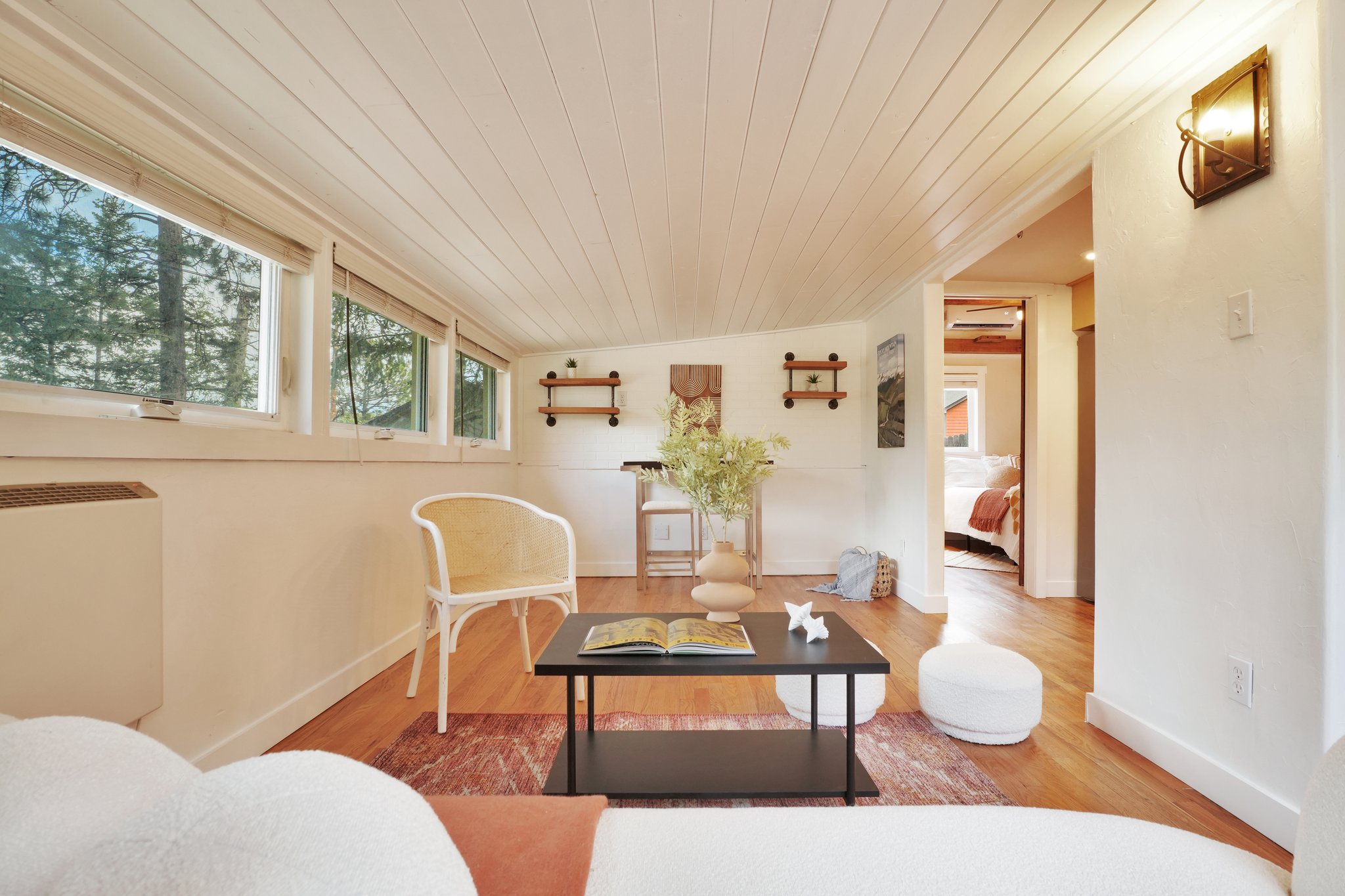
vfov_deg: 72.0
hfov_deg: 95.0
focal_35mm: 16
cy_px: 448
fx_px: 616
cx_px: 672
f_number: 8
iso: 500
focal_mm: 11
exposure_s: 1/20
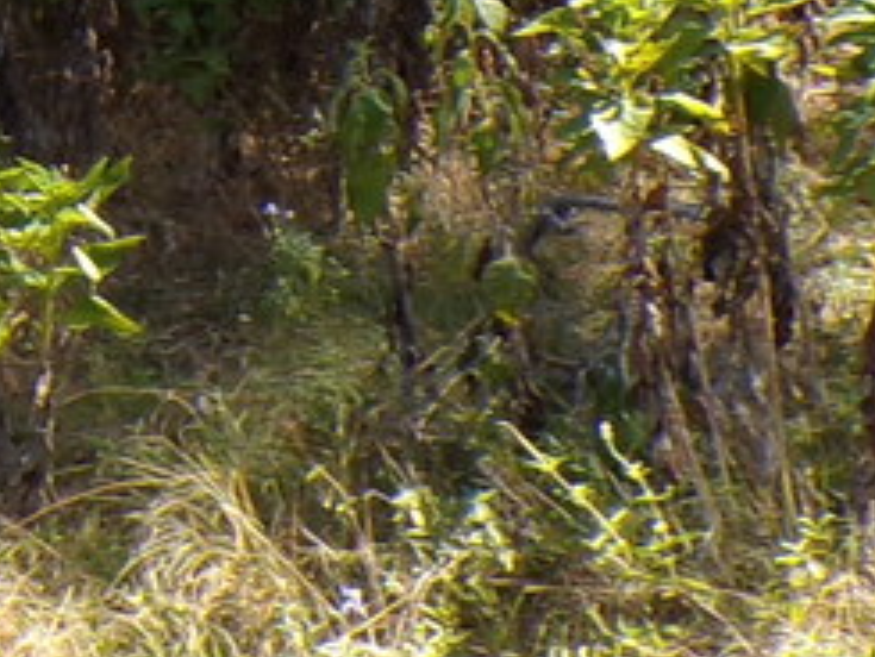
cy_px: -353
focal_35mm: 141
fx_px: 3566
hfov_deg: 12.6
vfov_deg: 10.2
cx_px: -768
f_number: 4.4
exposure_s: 1/150
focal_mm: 4.3
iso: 100
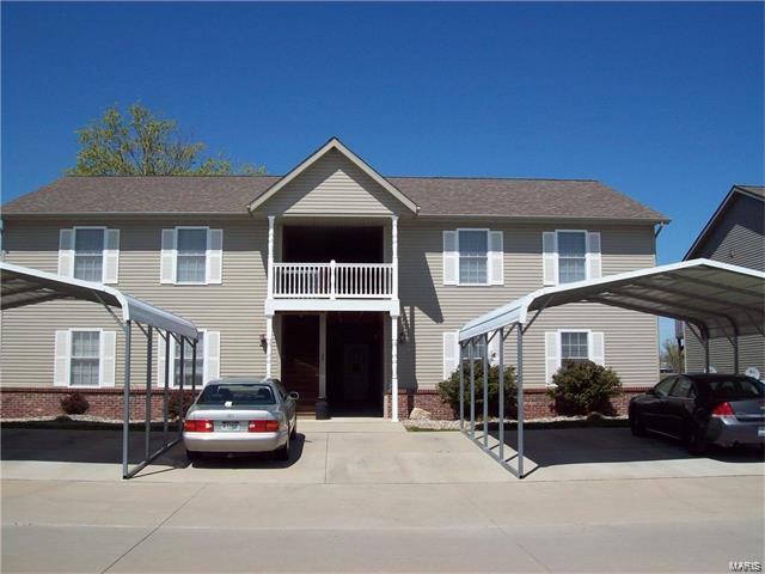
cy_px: 287
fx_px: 796
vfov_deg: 39.7
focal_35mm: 36
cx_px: 382
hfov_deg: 51.4
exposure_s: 1/921
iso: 80
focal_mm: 6
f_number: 4.8
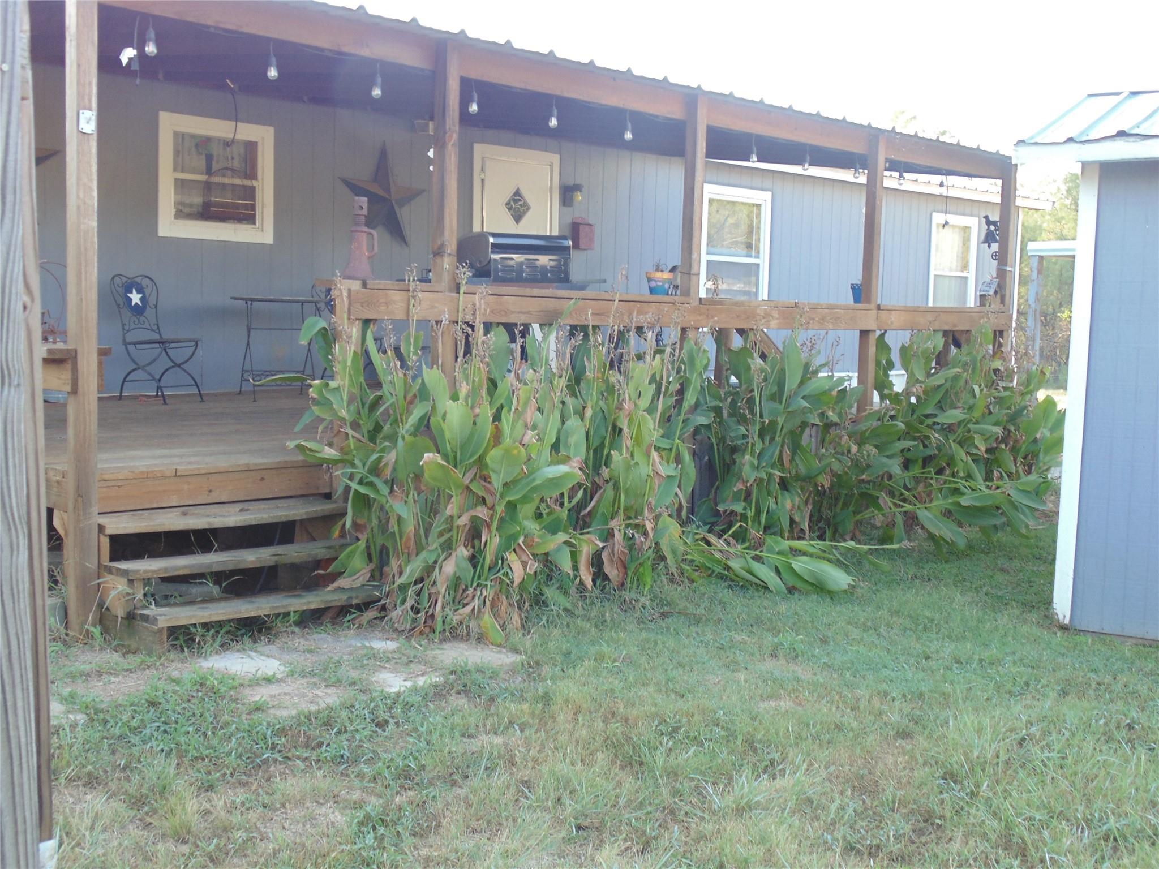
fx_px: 1373
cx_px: 580
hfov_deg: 45.8
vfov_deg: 35.1
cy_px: 434
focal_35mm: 41
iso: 80
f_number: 3.6
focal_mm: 7.4
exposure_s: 1/40
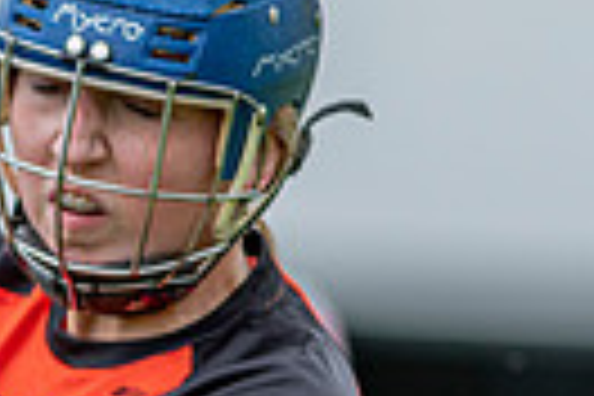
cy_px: 754
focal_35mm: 1979
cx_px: -369
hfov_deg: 1.0
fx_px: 32651
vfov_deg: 0.7
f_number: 2.8
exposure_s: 1/1000
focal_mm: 300
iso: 100
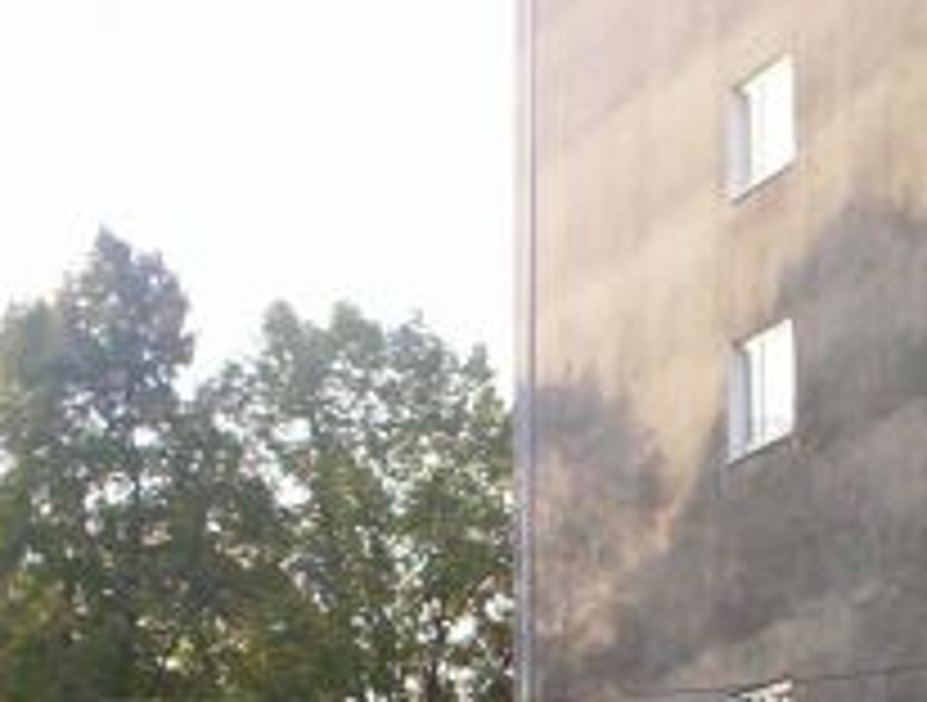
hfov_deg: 16.5
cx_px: 747
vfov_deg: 12.0
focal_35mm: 118
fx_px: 3171
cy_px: 1082
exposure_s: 1/60
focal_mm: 4.99
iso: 140
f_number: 4.5
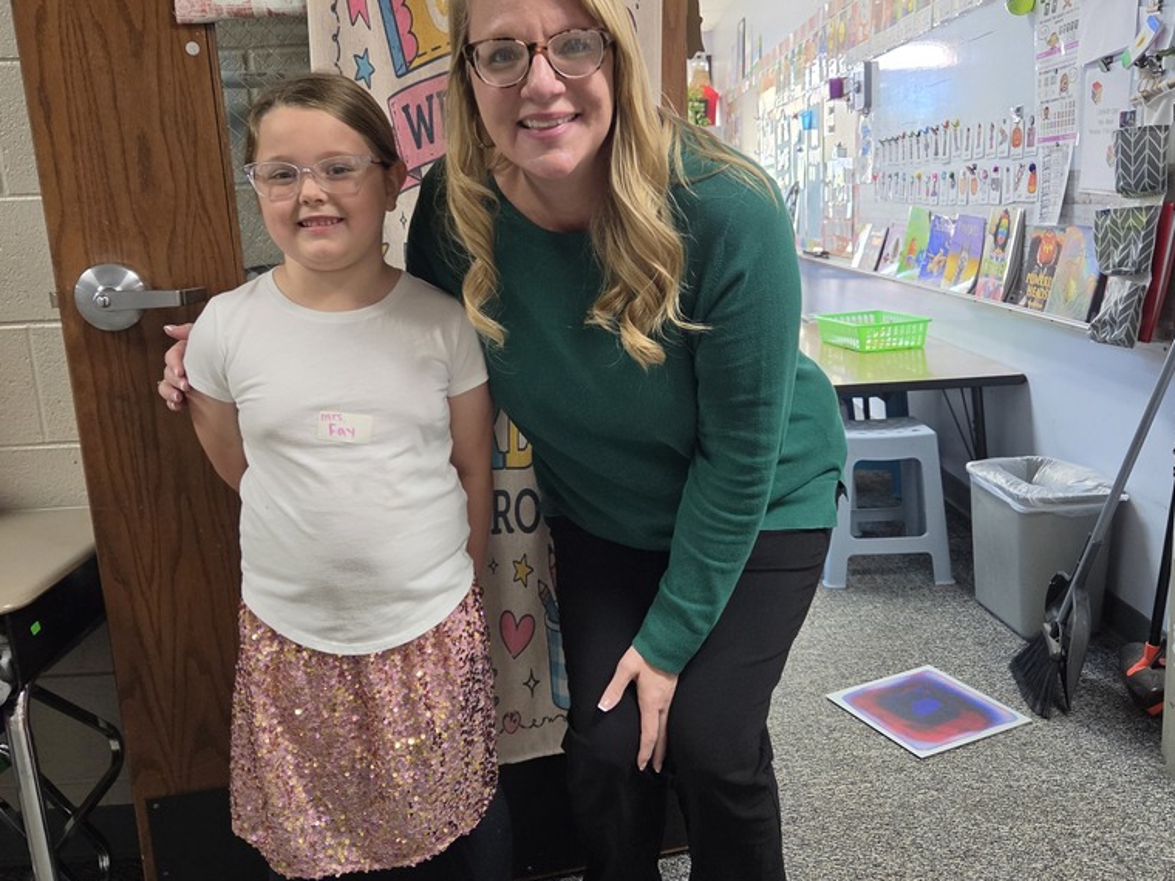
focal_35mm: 31
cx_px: 591
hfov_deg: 58.4
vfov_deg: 45.4
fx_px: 1052
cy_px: 419
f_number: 1.8
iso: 500
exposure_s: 1/120
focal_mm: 5.4
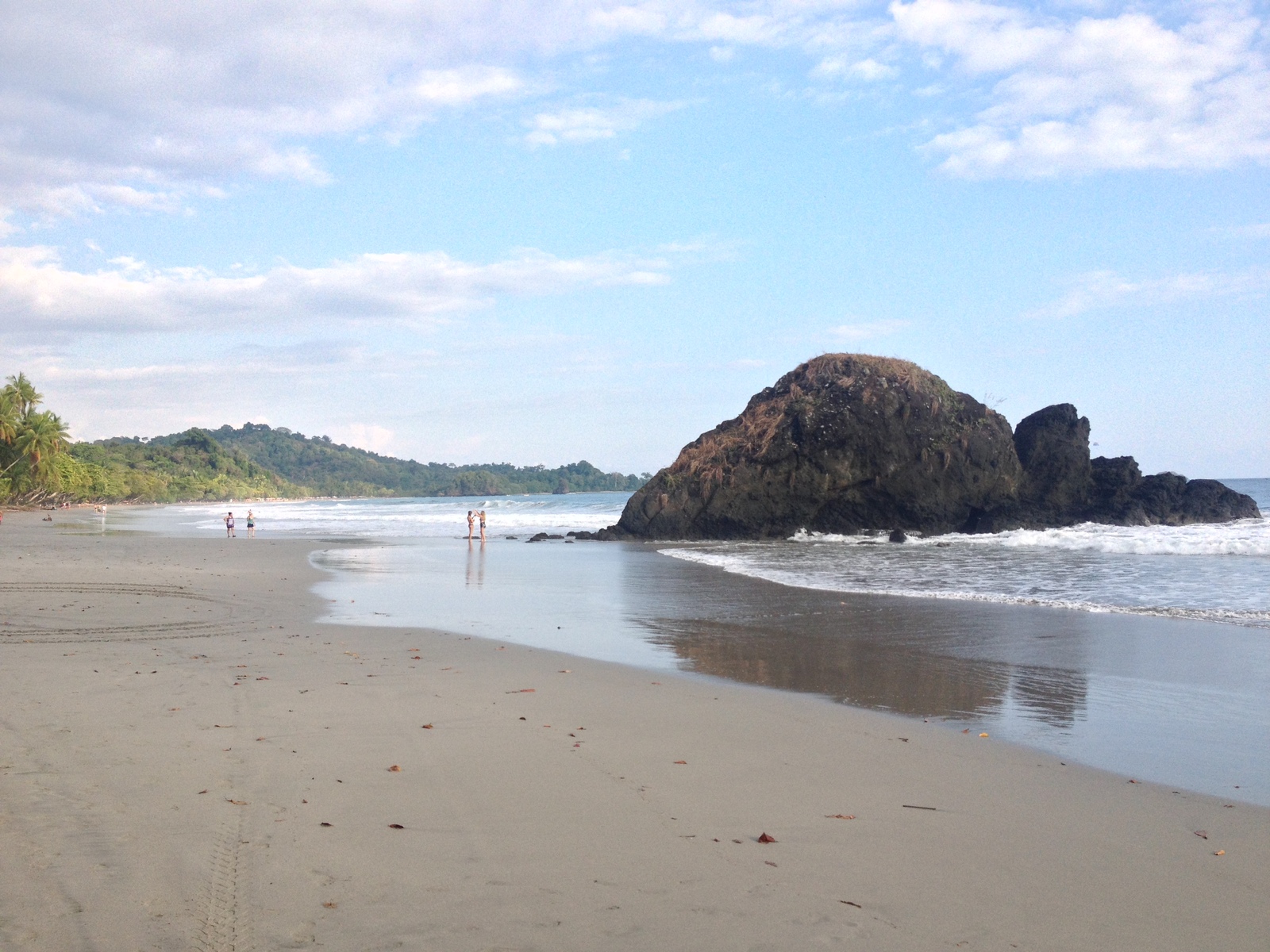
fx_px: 1284
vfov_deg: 40.7
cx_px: 635
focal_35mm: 35
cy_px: 476
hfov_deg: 52.6
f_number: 2.4
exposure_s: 1/1082
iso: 50
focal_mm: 4.28
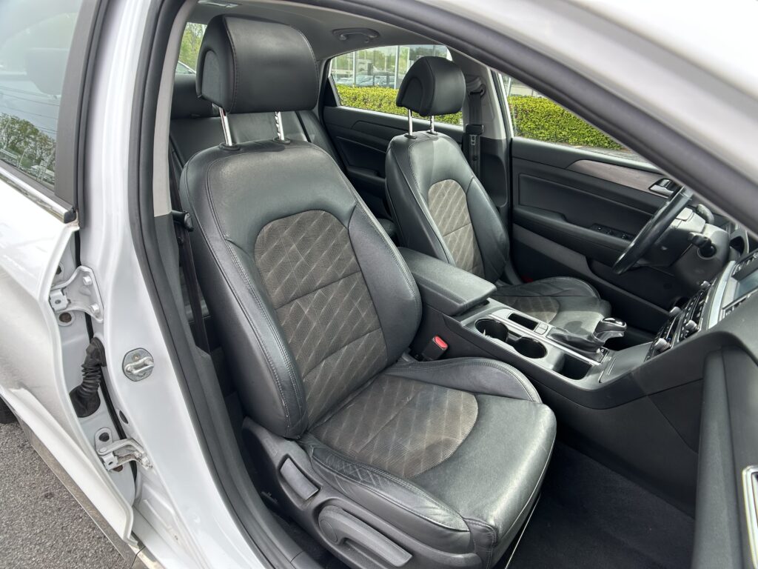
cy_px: 284
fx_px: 569
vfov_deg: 53.1
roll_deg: -2.5
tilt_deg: -26.5
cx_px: 379
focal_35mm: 26
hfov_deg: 67.3
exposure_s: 1/411
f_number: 1.5
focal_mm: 5.7
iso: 50
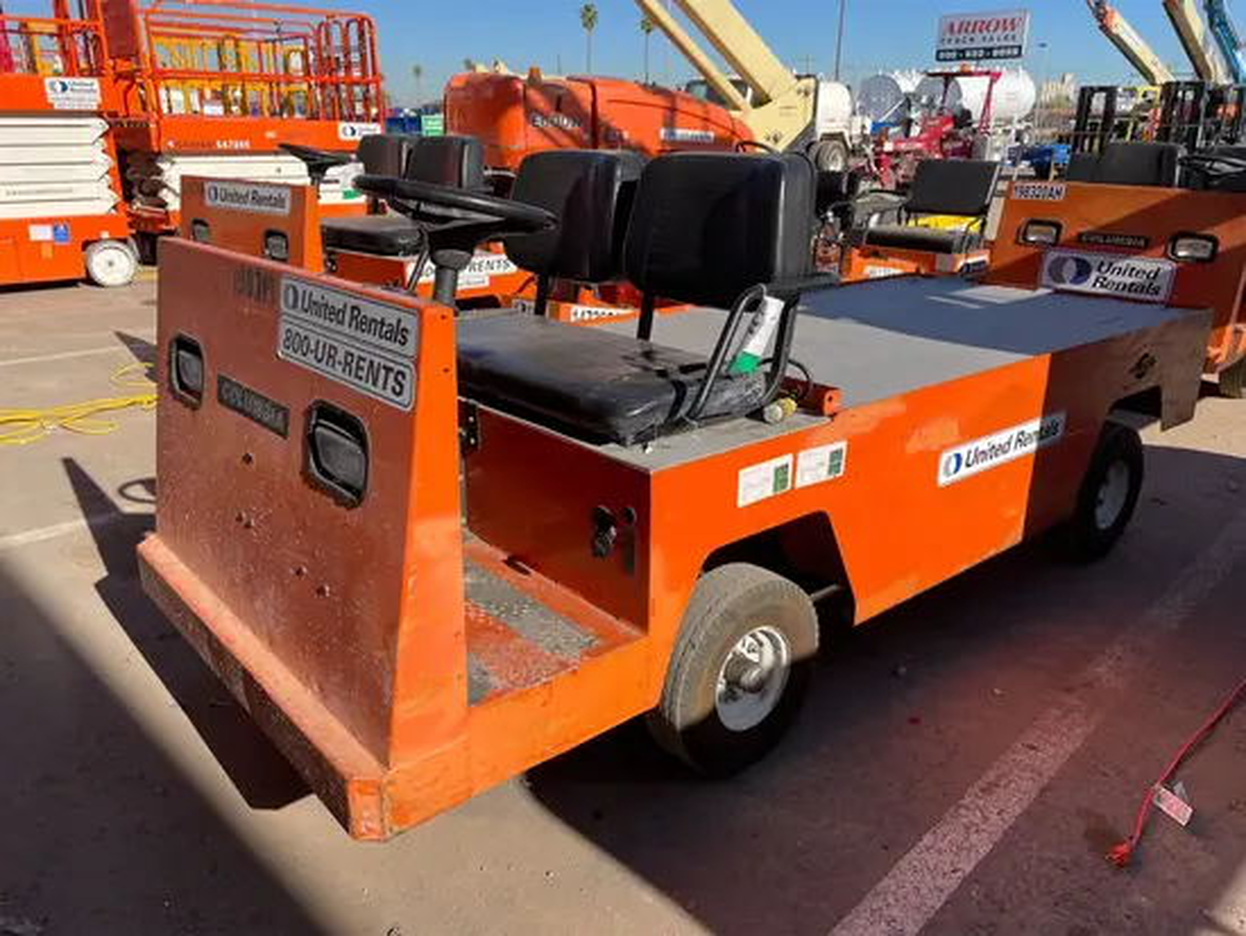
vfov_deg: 53.1
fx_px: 936
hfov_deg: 67.3
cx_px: 623
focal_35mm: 26
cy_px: 468
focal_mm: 4.2
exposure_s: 1/2451
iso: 32
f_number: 1.6
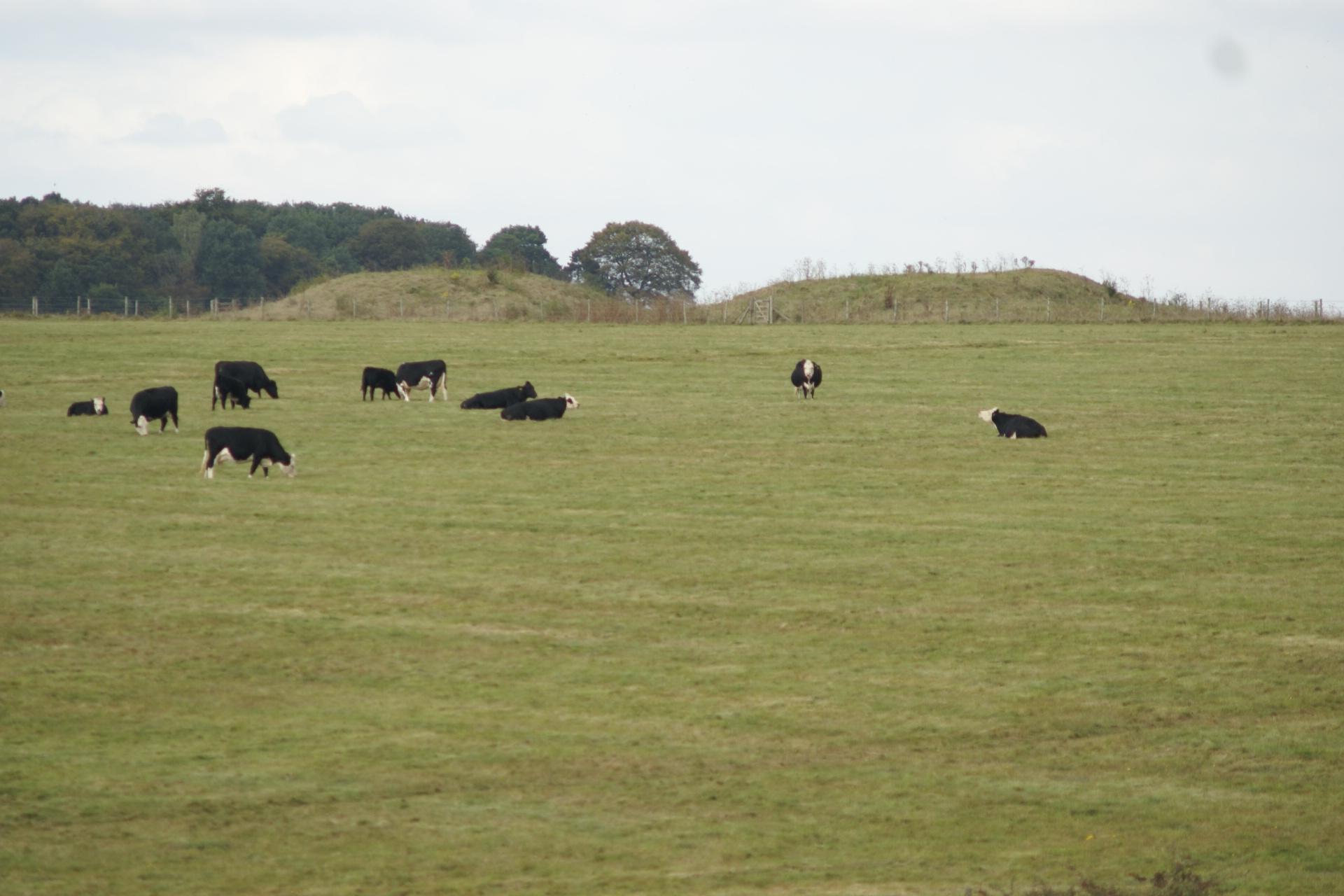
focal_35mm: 315
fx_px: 11759
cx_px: 672
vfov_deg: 4.4
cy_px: 448
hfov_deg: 6.5
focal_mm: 210
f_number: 4.5
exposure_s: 1/320
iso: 100
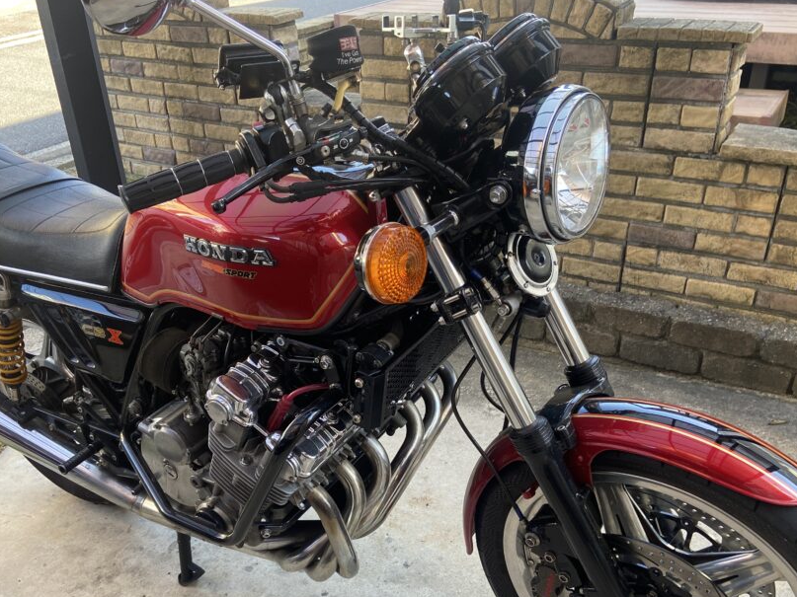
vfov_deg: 42.6
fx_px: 760
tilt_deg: -32.3
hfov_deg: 55.3
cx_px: 360
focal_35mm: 33
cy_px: 371
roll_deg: +1.5
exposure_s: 1/121
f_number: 1.8
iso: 64
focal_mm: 4.25
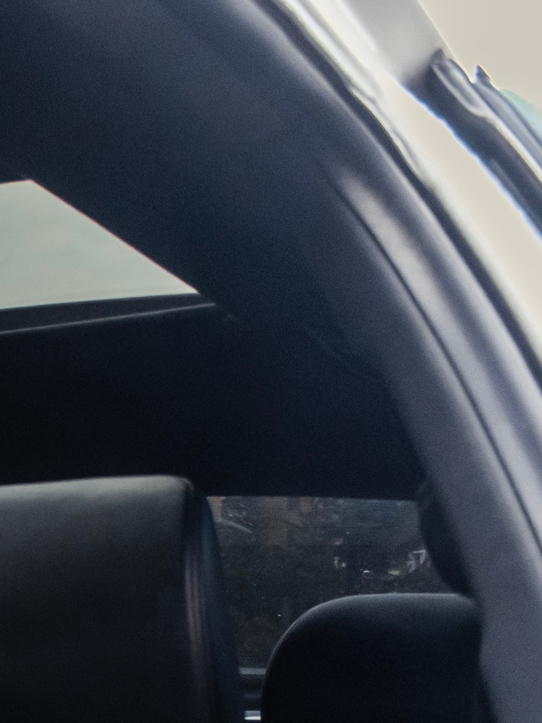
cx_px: -449
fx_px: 1712
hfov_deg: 15.4
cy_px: 730
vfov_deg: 22.9
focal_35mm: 82
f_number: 3.5
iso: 1600
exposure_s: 1/200
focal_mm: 18
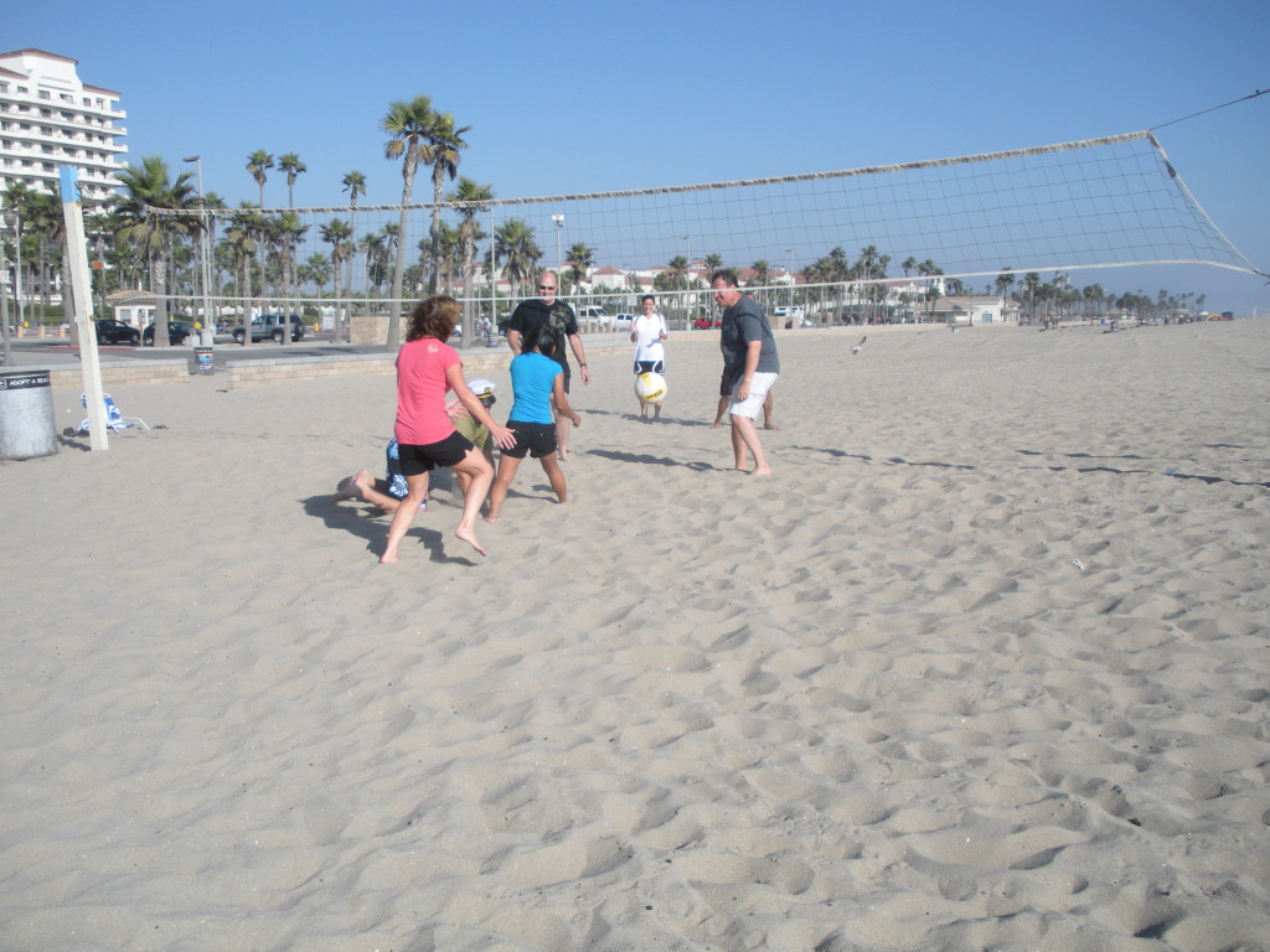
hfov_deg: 51.4
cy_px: 476
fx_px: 1321
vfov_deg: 39.7
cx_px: 635
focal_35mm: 36
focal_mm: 6.3
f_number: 3.5
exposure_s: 1/838
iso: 64
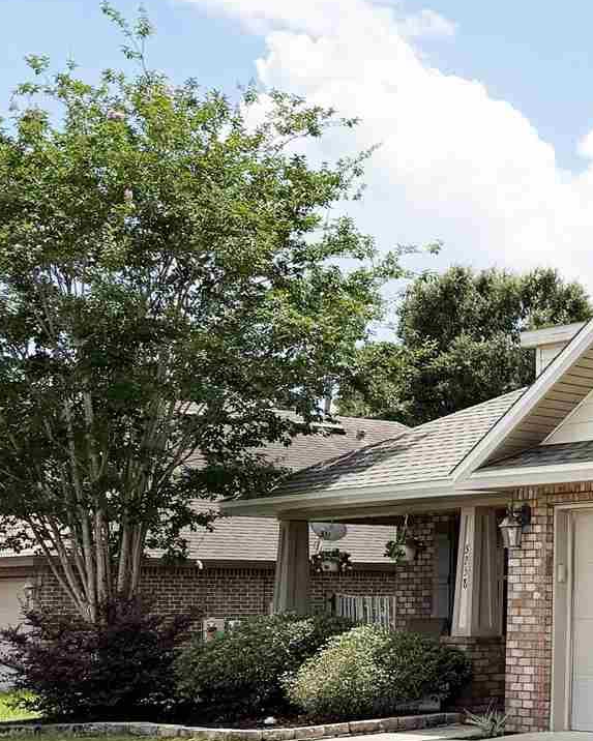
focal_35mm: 67
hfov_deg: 18.6
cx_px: 1018
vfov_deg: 28.1
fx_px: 1470
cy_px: 515
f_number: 1.78
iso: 80
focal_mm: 6.76
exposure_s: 1/5319
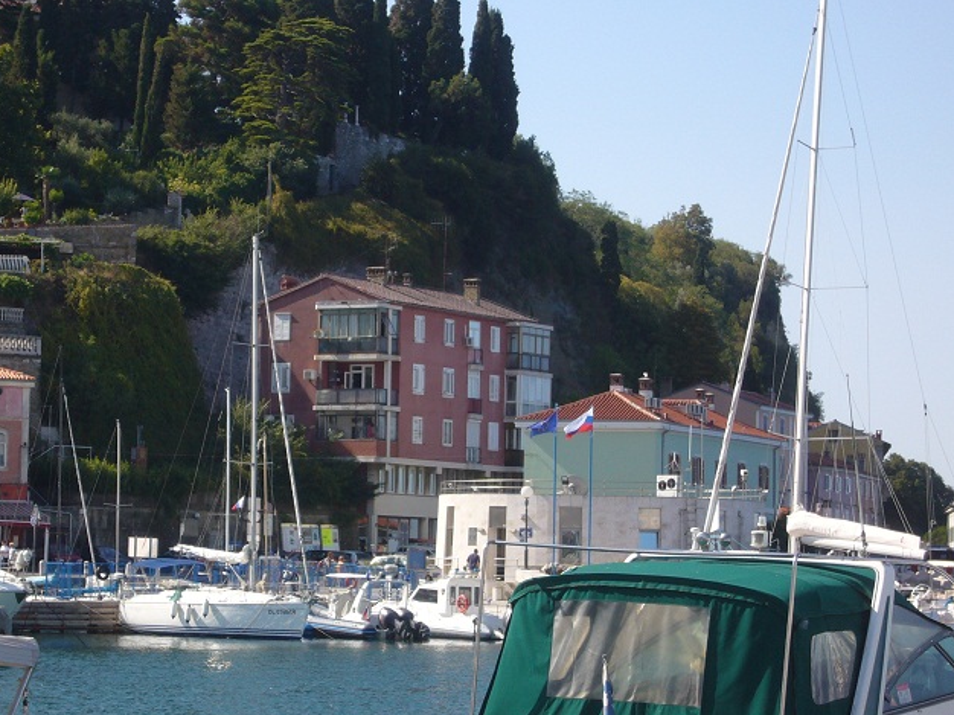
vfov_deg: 11.9
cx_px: 407
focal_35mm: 124
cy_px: 383
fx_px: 3416
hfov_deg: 15.9
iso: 80
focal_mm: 16.1
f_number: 4.8
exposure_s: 1/320
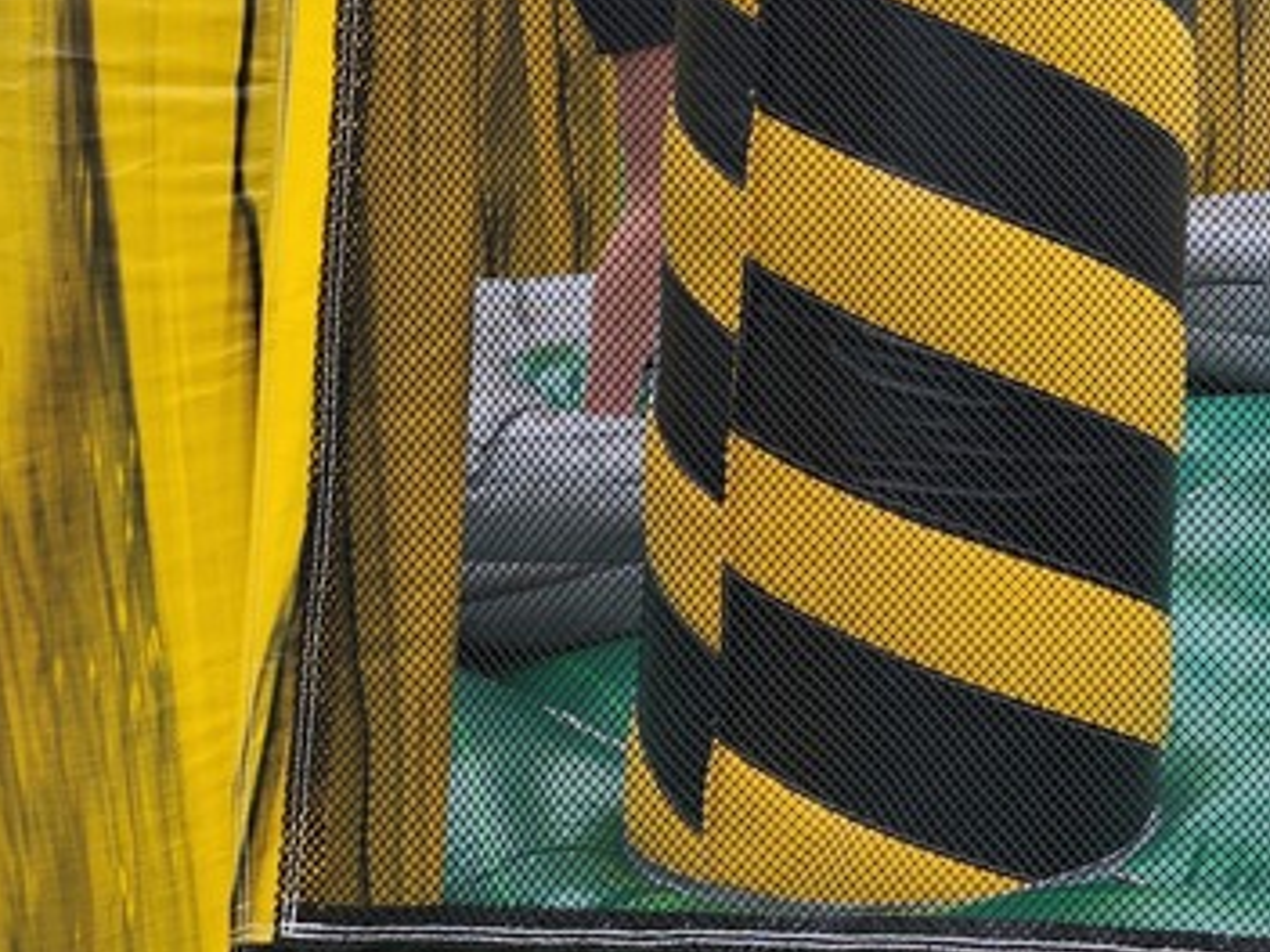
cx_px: 1403
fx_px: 2458
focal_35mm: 67
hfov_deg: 26.6
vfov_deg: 20.7
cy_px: -137
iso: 12
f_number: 1.8
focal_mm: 6.4
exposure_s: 1/272
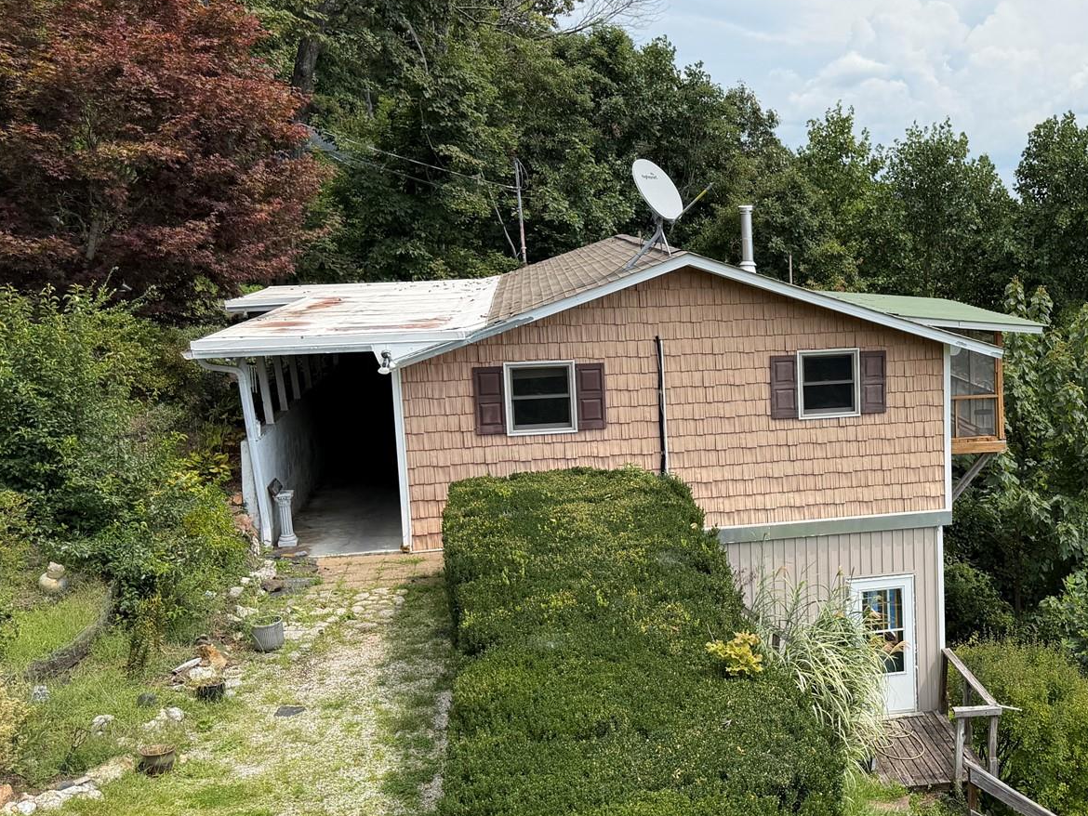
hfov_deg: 42.5
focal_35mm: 42
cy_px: 402
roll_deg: +1.1
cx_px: 890
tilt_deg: -8.9
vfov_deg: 34.4
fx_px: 1320
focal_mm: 6.76
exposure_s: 1/3425
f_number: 1.78
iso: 80
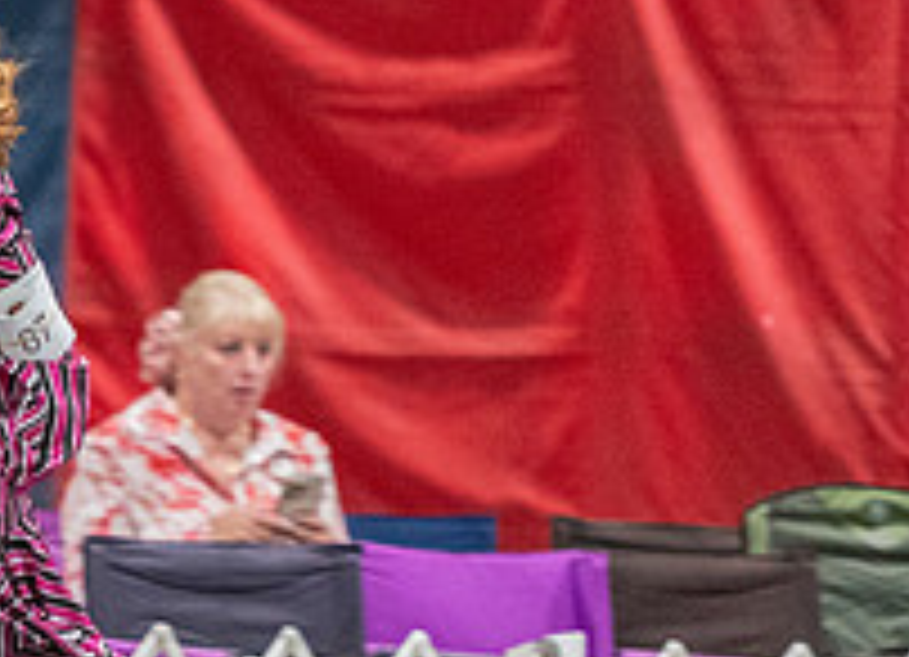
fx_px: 18766
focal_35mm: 724
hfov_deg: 2.8
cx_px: -54
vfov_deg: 2.0
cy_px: 428
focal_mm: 200
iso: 6400
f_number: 2.8
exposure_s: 1/250
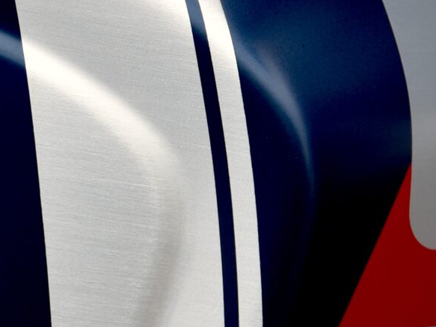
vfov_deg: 5.7
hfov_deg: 7.5
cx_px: -128
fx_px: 3299
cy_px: 226
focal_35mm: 262
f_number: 5.6
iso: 100
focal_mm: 62
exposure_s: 1/125
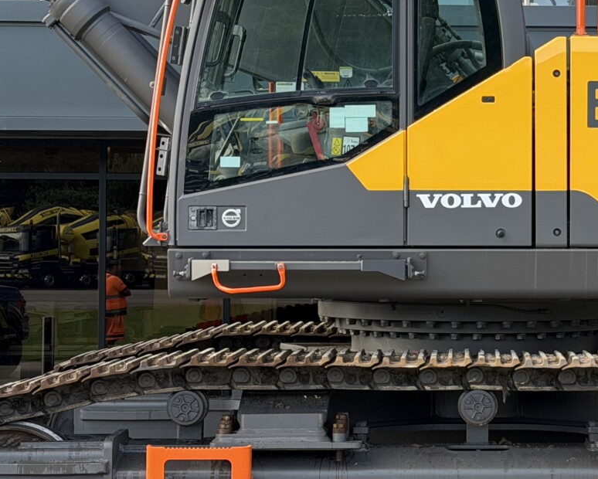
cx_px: 525
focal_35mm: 121
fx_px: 2143
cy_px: 219
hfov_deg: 15.7
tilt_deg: +0.6
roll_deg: +0.0
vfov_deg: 12.8
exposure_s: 1/545
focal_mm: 6.76
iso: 64
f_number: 1.78
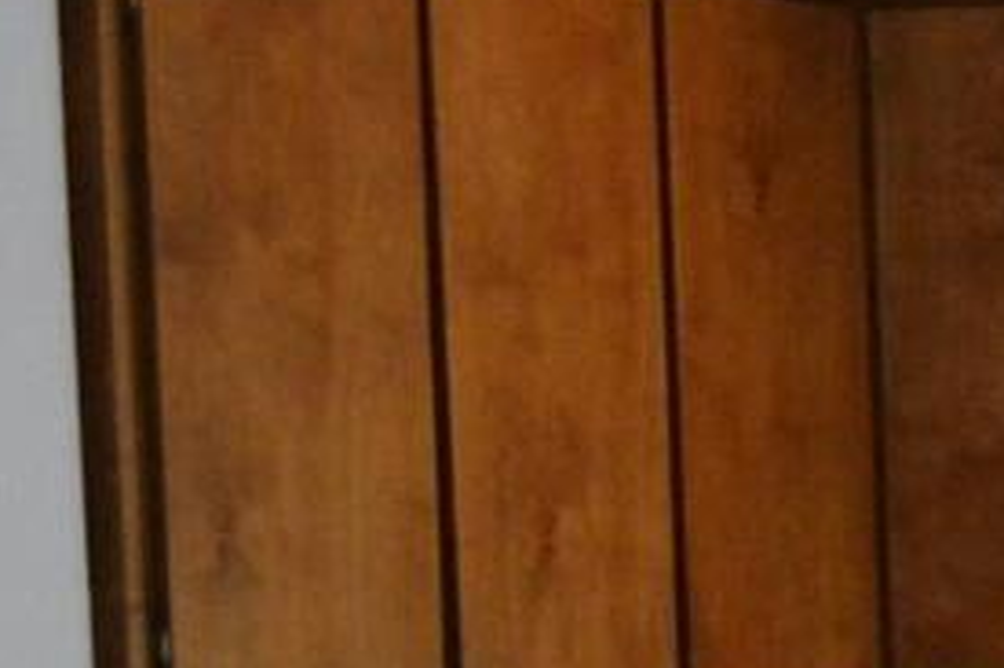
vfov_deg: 6.3
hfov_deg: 8.6
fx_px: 5937
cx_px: 2618
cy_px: 1126
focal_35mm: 213
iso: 2200
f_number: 5.6
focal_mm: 26
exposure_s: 1/200
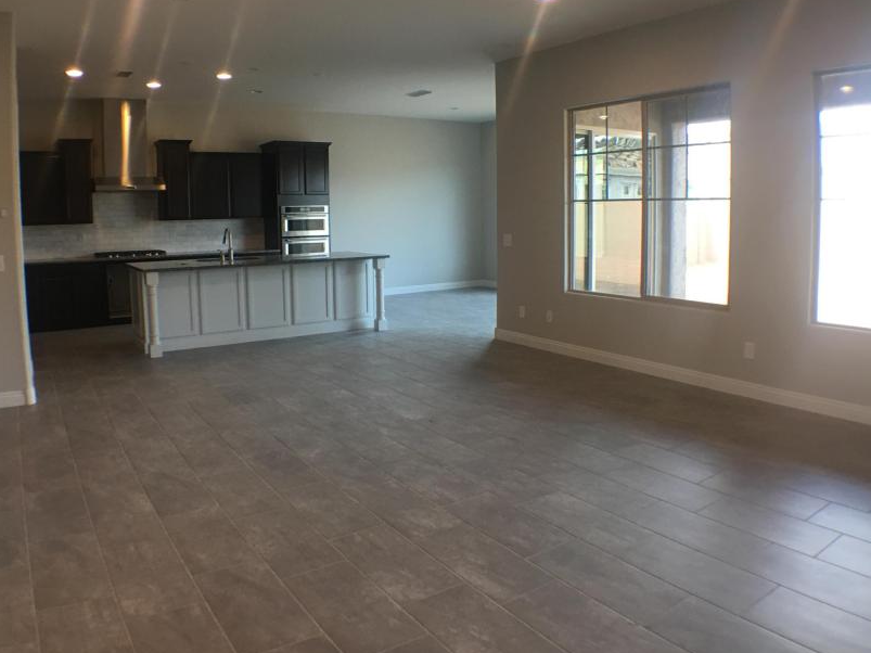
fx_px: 931
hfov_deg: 50.1
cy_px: 284
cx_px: 411
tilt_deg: -5.4
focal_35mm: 37
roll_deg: +0.7
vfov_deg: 38.6
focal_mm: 4.15
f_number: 2.2
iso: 32
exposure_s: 1/30
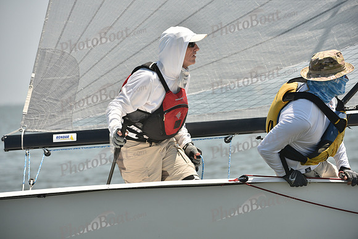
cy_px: 120
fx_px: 2387
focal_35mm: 240
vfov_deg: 5.7
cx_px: 179
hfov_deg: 8.6
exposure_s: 1/1250
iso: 320
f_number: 7.1
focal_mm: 240
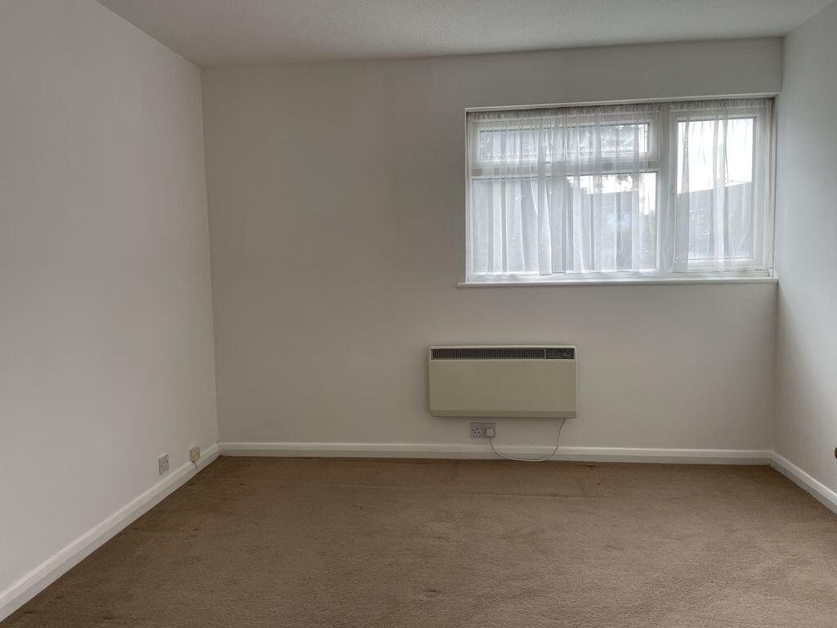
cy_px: 314
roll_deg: +1.4
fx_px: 629
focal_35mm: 26
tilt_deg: -5.0
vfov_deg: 53.1
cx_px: 418
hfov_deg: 67.3
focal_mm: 4.2
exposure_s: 1/121
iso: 40
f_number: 1.6
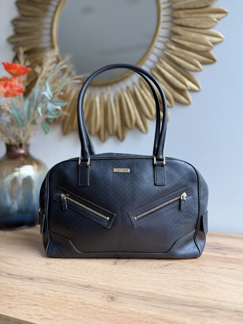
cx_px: 122
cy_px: 162
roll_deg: +0.2
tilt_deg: -1.5
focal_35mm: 24
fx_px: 225
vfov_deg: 71.6
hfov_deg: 56.8
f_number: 1.78
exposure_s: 1/121
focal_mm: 6.76
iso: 160
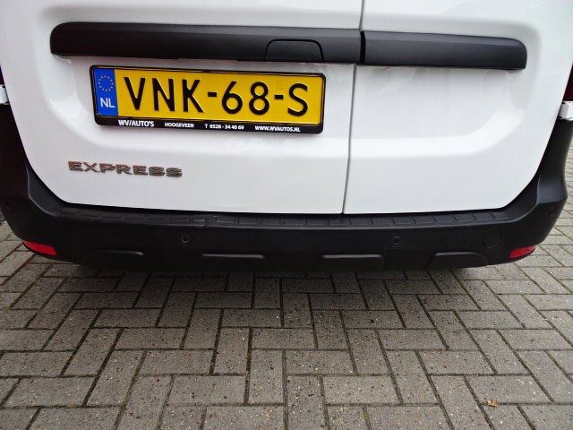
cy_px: 215
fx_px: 397
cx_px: 286
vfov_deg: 56.8
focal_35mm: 24
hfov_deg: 71.6
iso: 80
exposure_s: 1/200
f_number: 3.5
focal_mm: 4.25
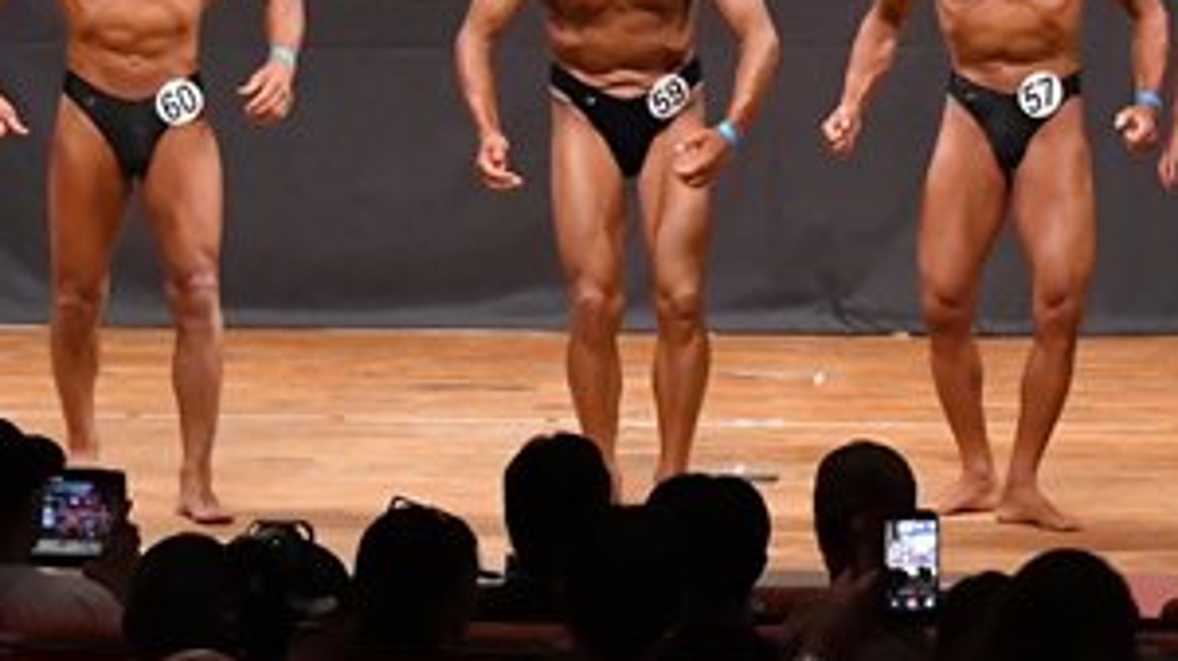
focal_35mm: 291
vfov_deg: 4.2
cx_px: 734
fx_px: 9086
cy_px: 82
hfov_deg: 7.4
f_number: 5.6
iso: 8000
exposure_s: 1/400
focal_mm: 72
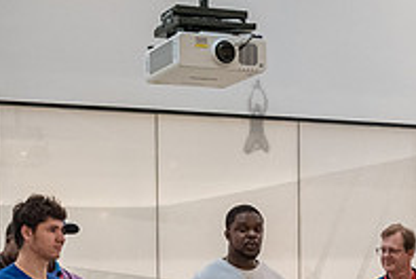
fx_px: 1088
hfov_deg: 21.6
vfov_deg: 14.2
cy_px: 320
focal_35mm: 94
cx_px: 256
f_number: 4
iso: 6400
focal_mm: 32
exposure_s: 1/320
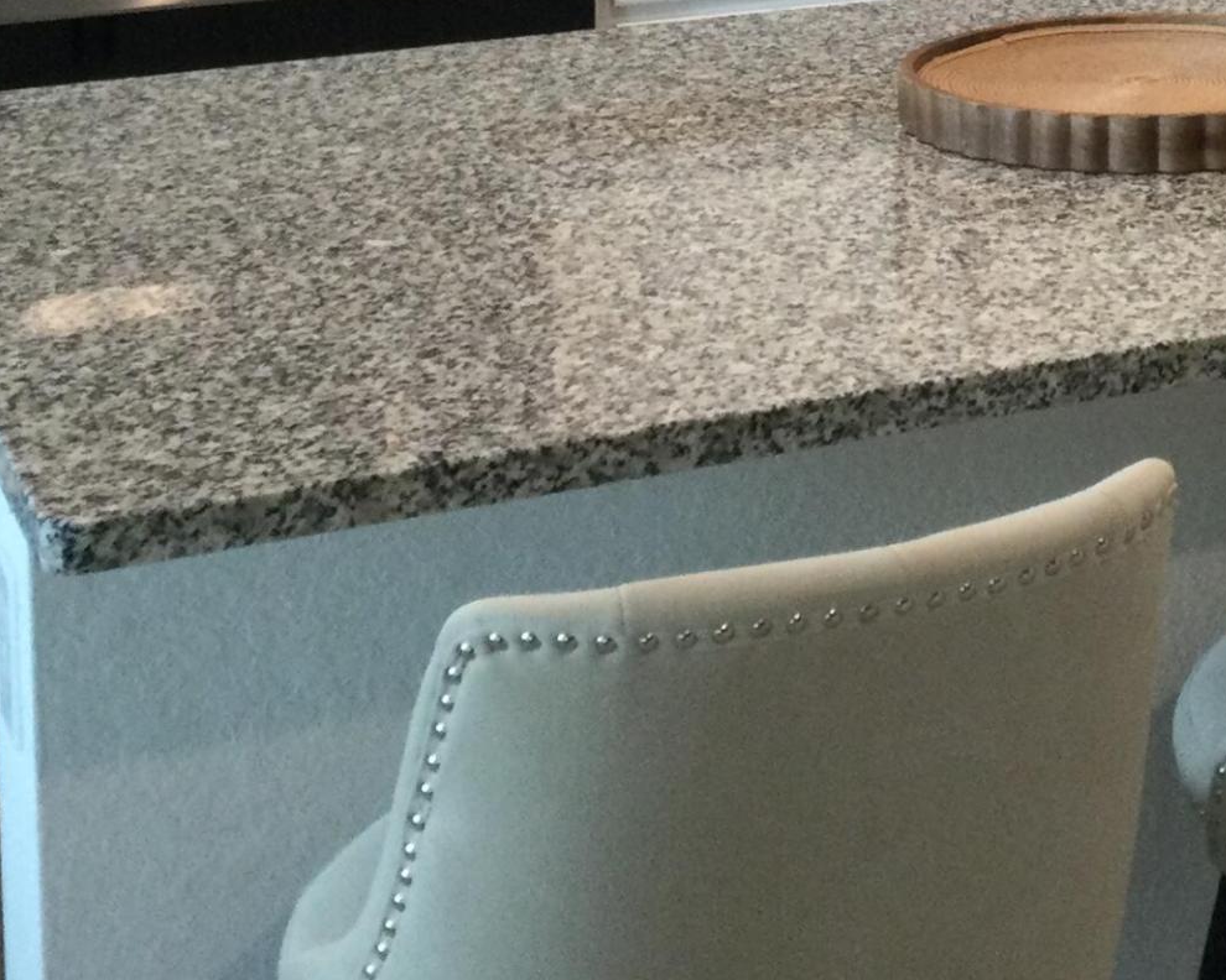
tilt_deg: -5.2
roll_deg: -0.4
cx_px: 1124
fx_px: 3193
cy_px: -317
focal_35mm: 88
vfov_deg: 16.4
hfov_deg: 21.2
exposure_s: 1/30
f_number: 2.4
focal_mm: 3.3
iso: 64
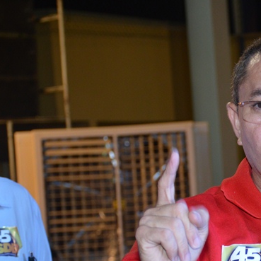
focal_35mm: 159
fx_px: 1358
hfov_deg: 10.7
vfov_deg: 11.0
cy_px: 168
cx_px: 360
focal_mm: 45
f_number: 4.5
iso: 500
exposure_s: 1/60
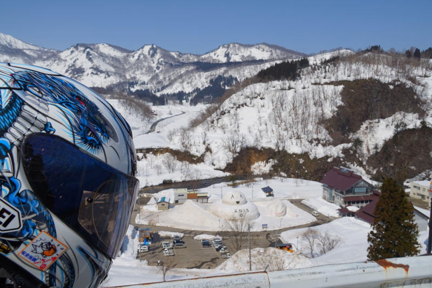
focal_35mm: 30
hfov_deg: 61.9
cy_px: 144
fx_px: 360
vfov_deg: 43.6
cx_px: 216
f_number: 11
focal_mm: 20
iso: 100
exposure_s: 1/400
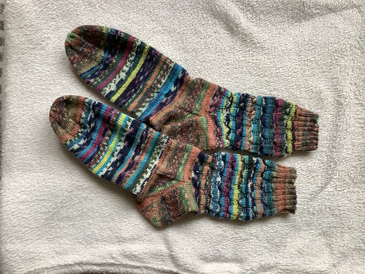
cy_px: 137
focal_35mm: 31
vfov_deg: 45.4
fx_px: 327
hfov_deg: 58.4
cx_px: 182
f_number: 2.4
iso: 100
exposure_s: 1/50
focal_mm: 3.3
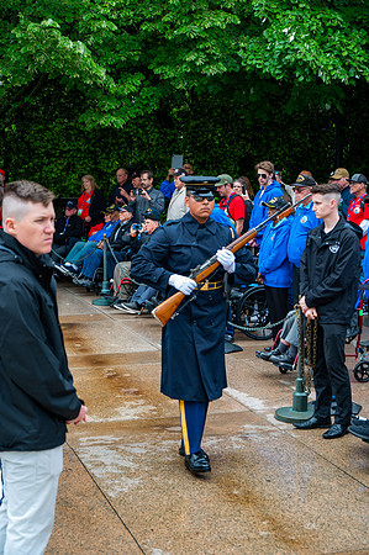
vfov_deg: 32.9
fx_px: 940
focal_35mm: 61
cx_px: 184
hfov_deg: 22.2
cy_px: 278
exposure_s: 1/100
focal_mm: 61
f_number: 6.3
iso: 640
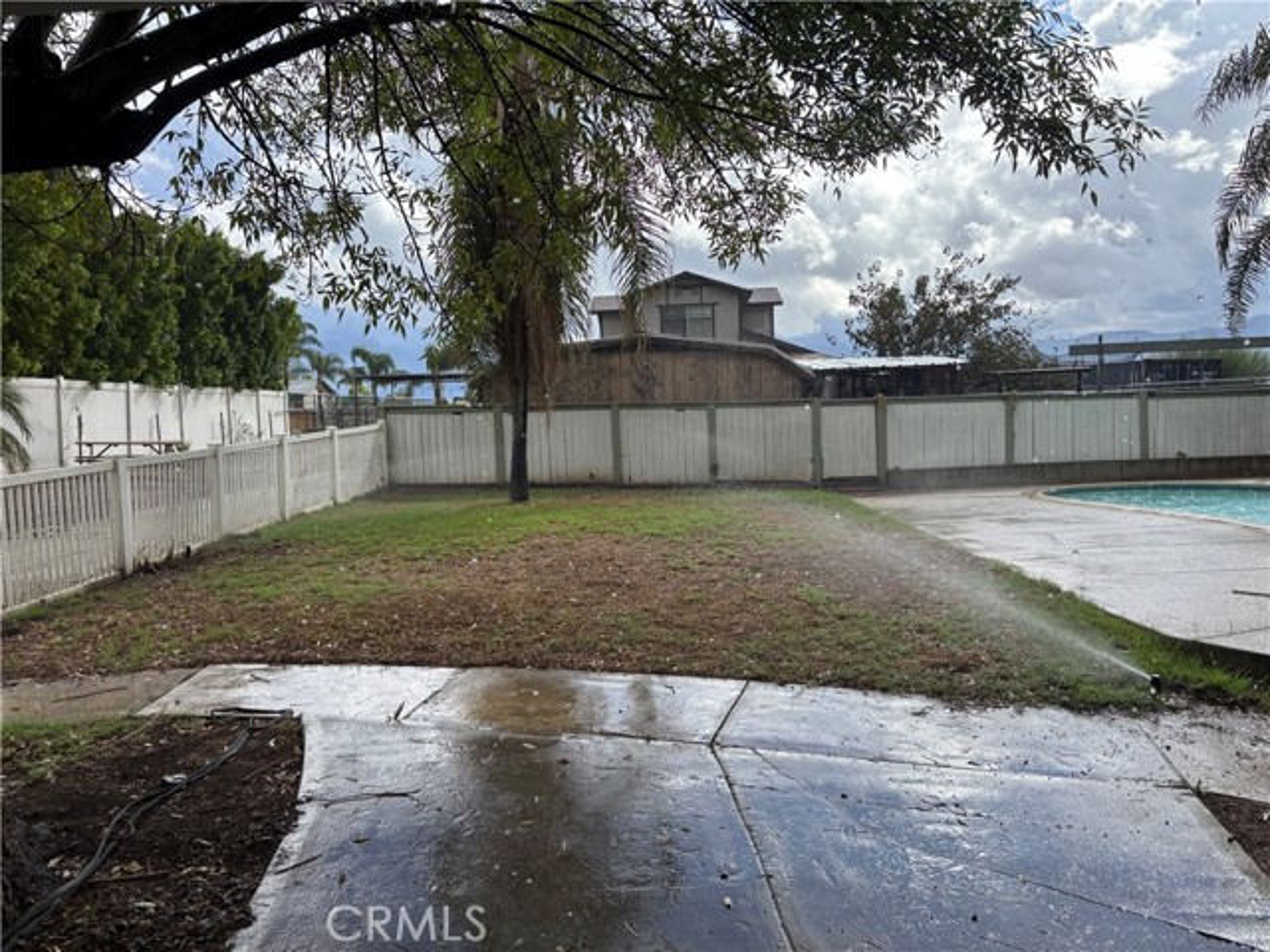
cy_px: 476
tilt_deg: -3.9
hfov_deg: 67.3
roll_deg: +3.0
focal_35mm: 26
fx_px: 954
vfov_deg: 53.1
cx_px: 635
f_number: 1.6
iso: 50
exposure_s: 1/2342
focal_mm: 5.96
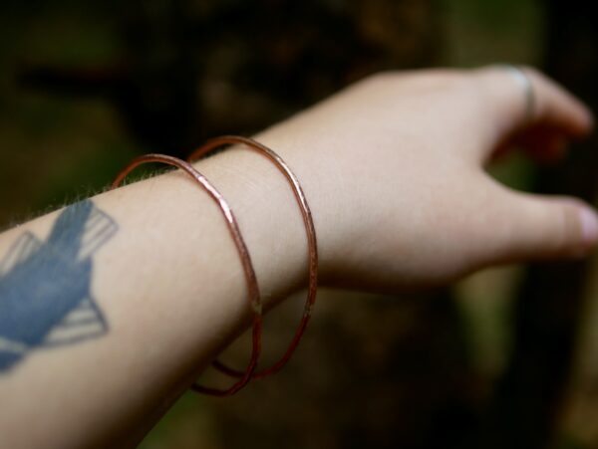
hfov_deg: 38.2
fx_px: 864
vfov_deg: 29.1
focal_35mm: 50
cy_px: 224
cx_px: 299
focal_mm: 25
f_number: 1.6
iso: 200
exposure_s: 1/160
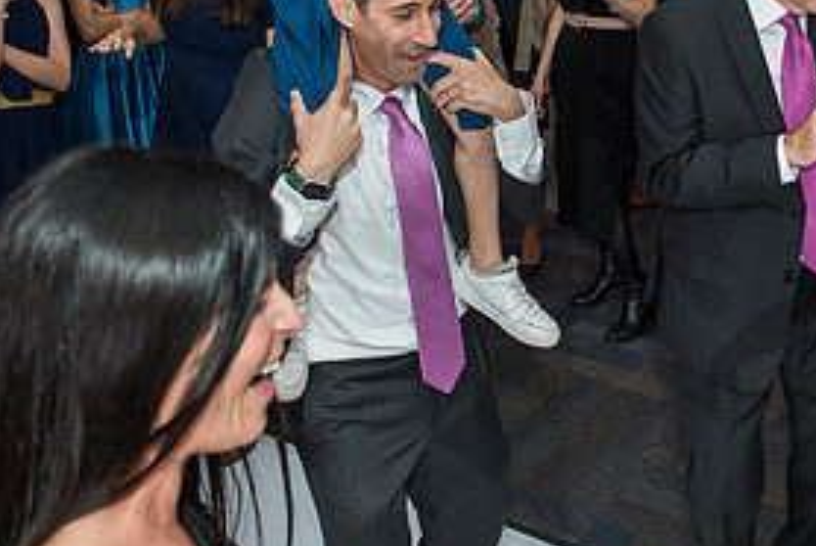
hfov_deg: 39.3
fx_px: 1135
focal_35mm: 50
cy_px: 72
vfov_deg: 26.3
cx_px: 508
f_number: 4.5
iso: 1000
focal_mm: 24
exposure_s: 1/100
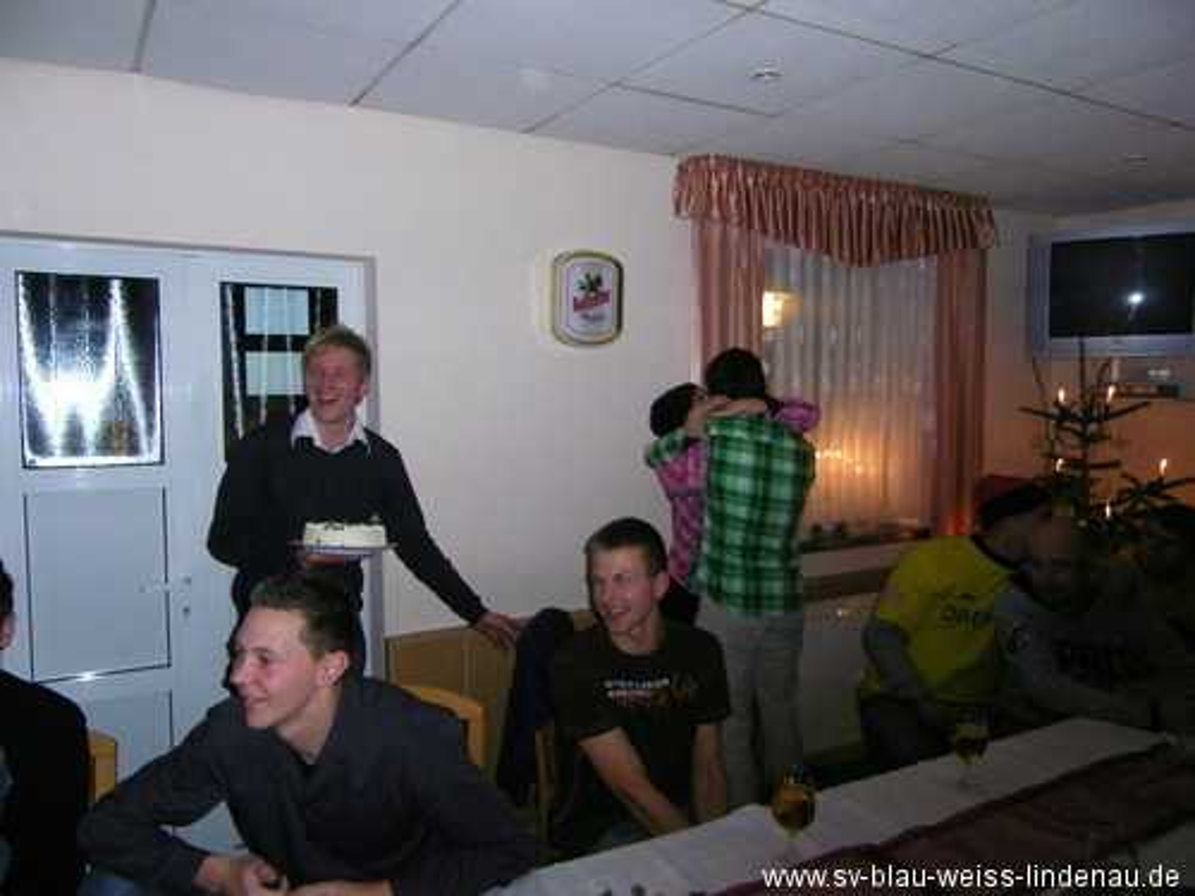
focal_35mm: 28
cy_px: 448
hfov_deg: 63.4
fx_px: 967
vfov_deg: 49.7
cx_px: 598
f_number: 2.6
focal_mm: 4.9
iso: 200
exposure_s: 1/30
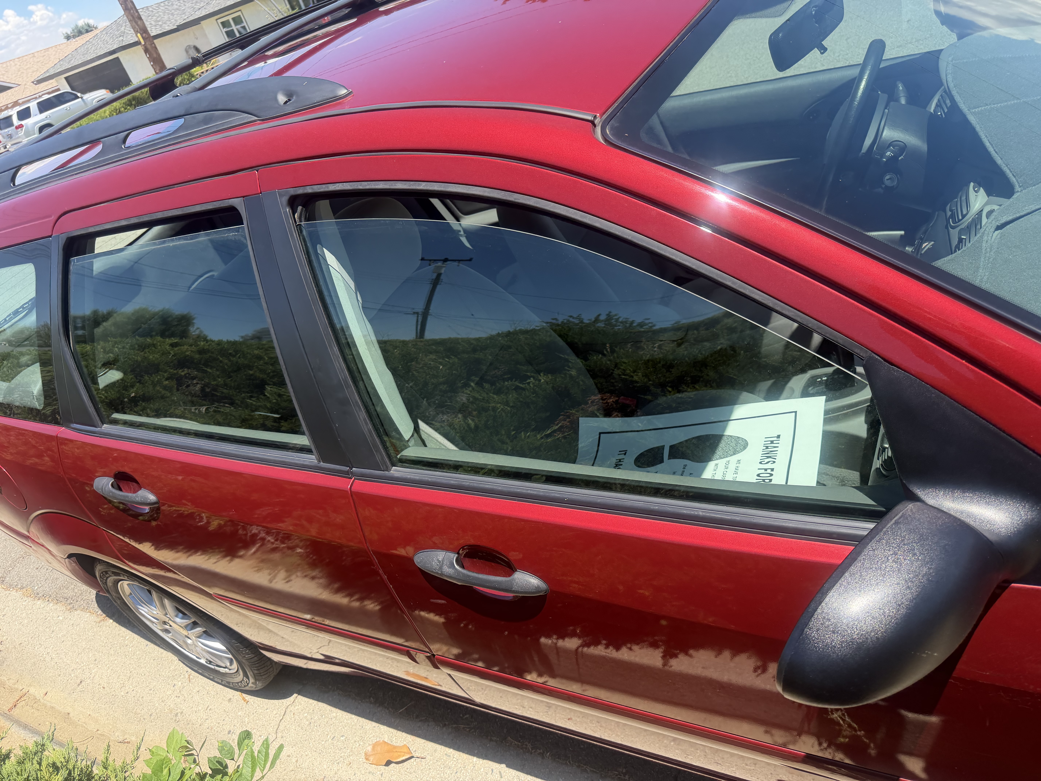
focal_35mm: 24
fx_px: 722
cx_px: 520
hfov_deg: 71.6
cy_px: 390
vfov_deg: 56.8
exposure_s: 1/1653
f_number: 1.78
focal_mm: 6.76
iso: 100
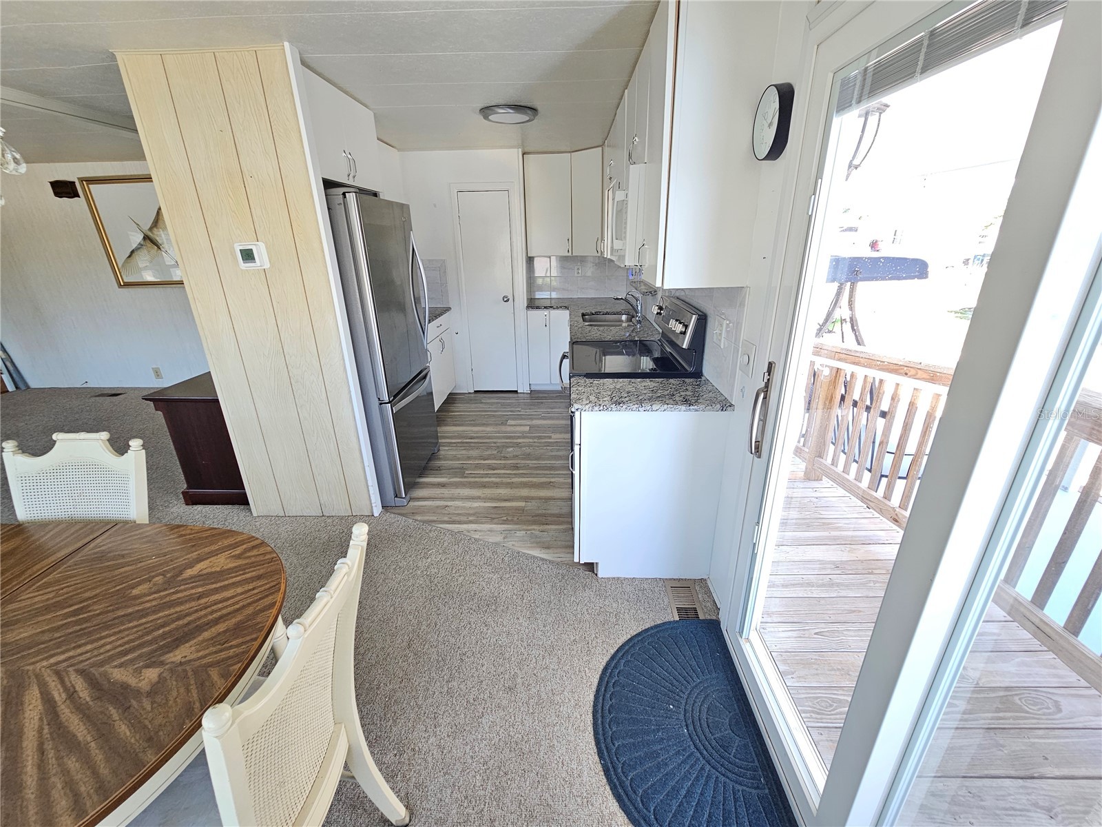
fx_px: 414
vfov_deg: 89.9
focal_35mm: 13
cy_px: 414
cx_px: 551
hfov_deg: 106.2
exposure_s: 1/60
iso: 80
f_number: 2.2
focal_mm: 2.2
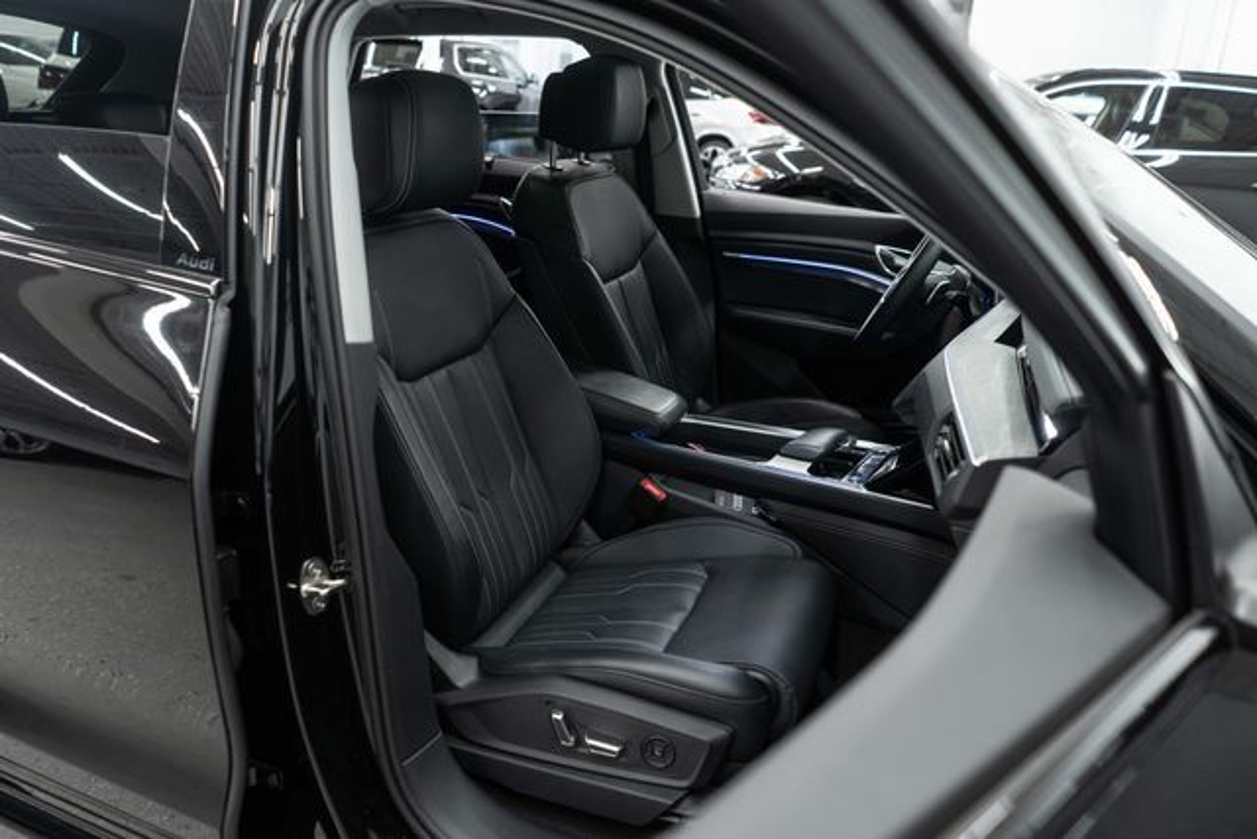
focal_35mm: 28
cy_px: 420
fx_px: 978
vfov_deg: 46.4
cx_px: 628
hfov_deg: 65.5
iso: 500
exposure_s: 1/40
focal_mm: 28
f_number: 3.2
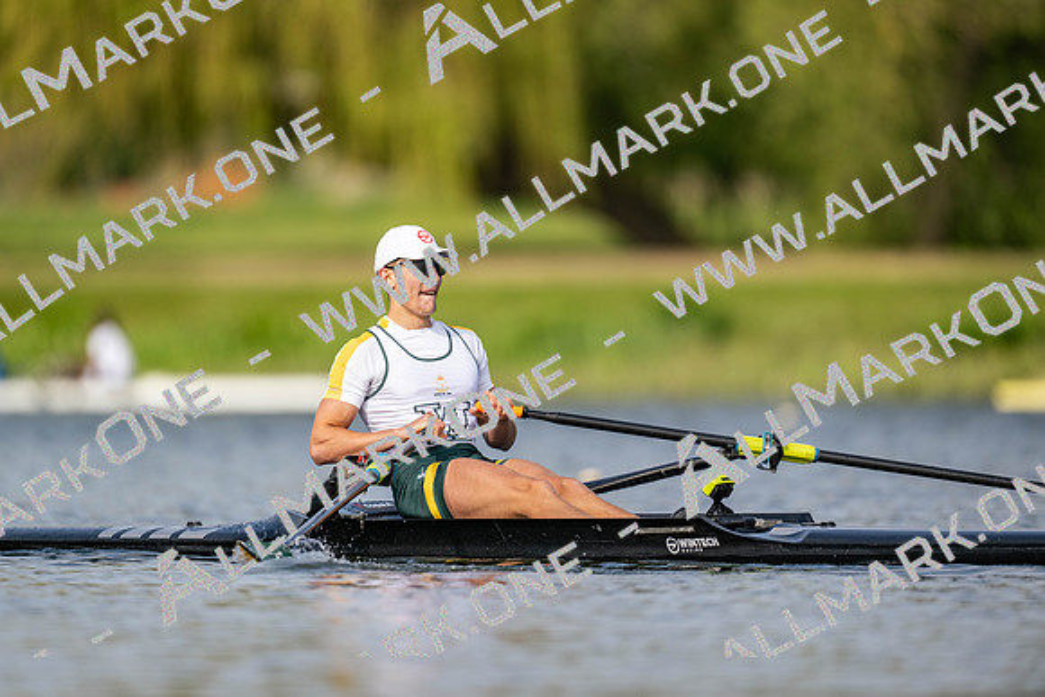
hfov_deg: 3.4
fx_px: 17420
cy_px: 348
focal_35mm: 600
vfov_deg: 2.3
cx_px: 522
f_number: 4
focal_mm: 600
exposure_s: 1/2500
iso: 320
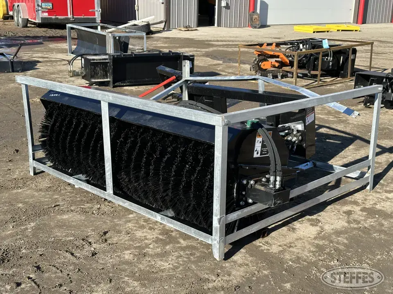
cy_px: 147
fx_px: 545
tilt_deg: -16.9
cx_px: 196
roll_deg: -0.9
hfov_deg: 39.7
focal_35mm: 48
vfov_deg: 30.3
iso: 64
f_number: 1.78
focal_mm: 6.86
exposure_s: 1/2070
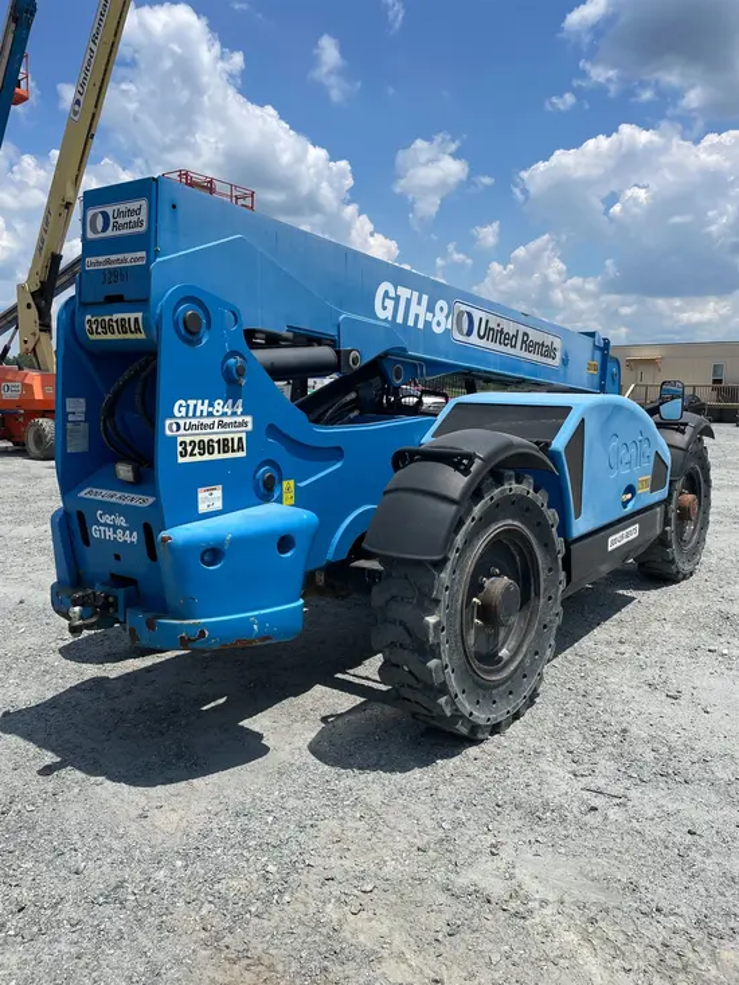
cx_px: 370
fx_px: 740
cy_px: 492
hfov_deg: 53.1
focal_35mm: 26
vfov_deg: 67.3
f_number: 1.6
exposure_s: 1/4651
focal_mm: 4.2
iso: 32
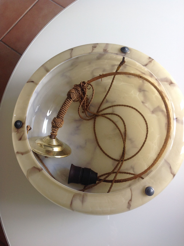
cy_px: 123
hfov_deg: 40.6
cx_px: 92
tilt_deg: -73.6
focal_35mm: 35
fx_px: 249
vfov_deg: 52.7
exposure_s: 1/20
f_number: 2.4
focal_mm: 4.28
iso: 50
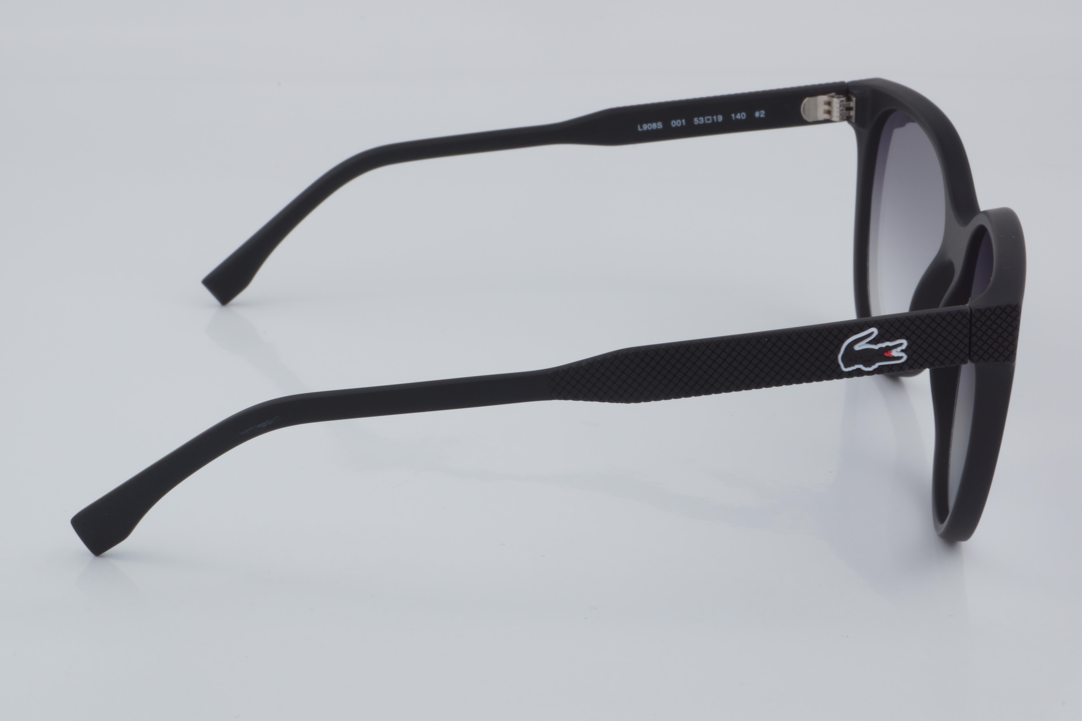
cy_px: 360
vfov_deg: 20.2
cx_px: 541
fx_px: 2029
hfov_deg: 29.9
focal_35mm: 68
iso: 100
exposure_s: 1/4
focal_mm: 45
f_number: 32
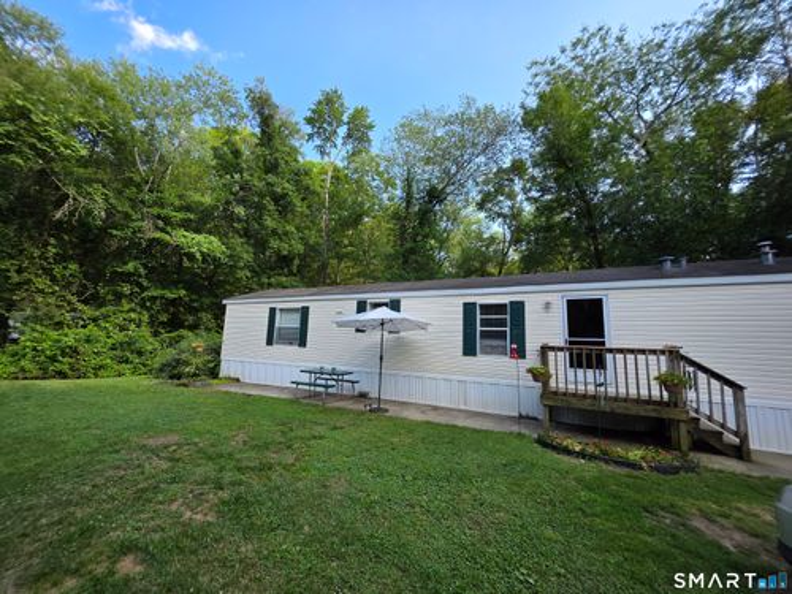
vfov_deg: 89.9
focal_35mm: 13
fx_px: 297
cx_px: 396
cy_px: 297
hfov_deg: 106.2
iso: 40
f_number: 1.9
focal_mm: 2.2
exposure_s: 1/575
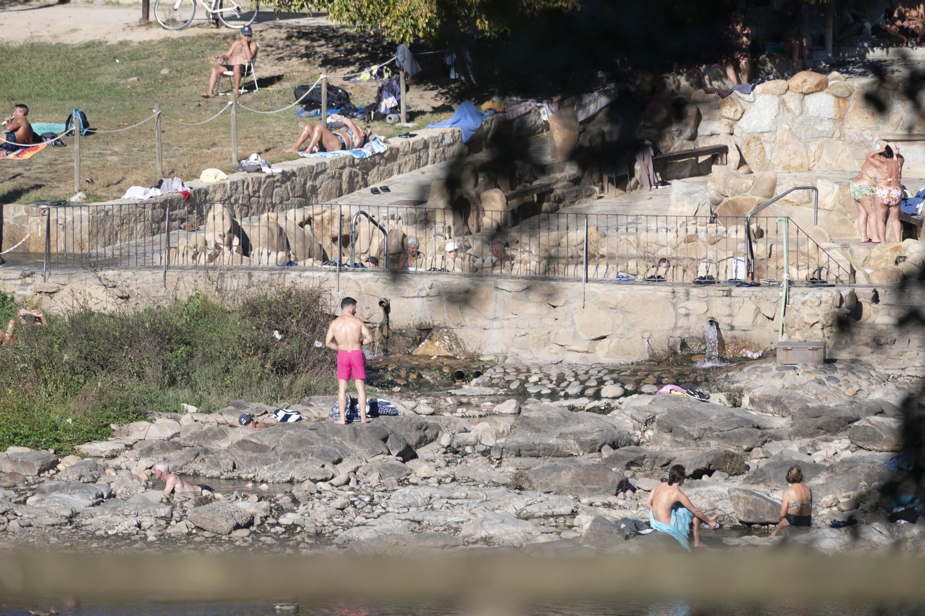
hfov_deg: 4.1
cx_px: 462
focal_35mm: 500
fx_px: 12840
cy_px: 308
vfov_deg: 2.7
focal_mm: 500
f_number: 5.6
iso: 200
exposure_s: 1/800
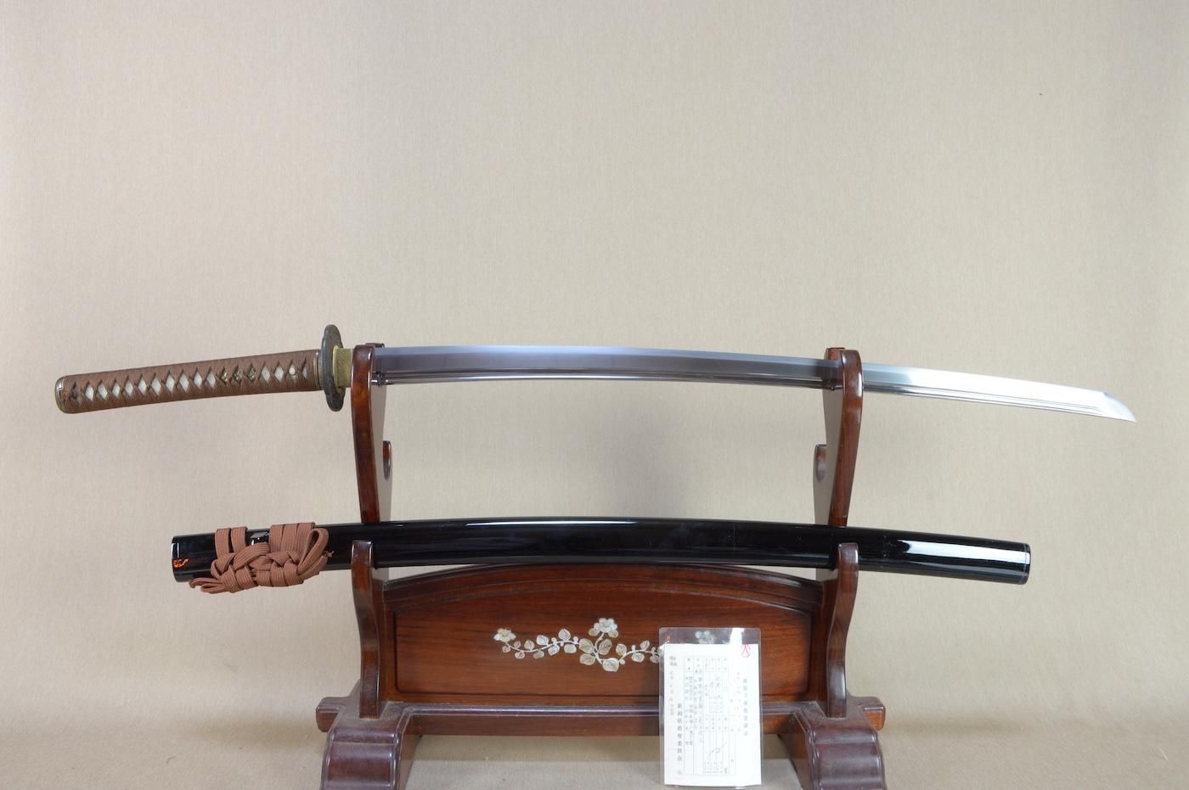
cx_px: 594
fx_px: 990
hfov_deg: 62.0
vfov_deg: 43.5
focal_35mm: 30
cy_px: 395
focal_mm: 20
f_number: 11
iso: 400
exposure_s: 1/1.6
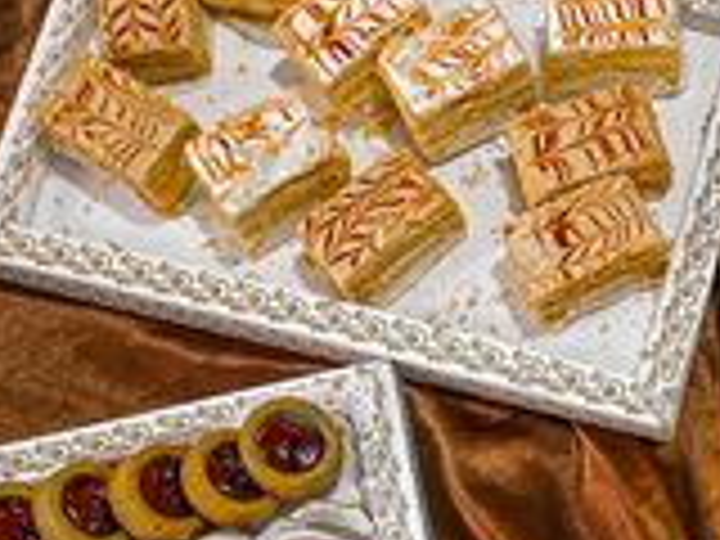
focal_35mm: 83
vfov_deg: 16.6
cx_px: 742
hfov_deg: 22.5
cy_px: 742
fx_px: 1726
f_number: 1.6
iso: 250
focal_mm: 5.1
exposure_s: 1/50
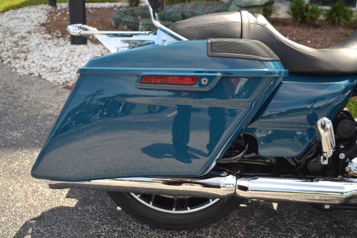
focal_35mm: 39
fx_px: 387
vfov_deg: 34.2
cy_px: 119
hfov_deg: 49.6
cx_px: 178
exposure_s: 1/200
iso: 100
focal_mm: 26
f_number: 4.2
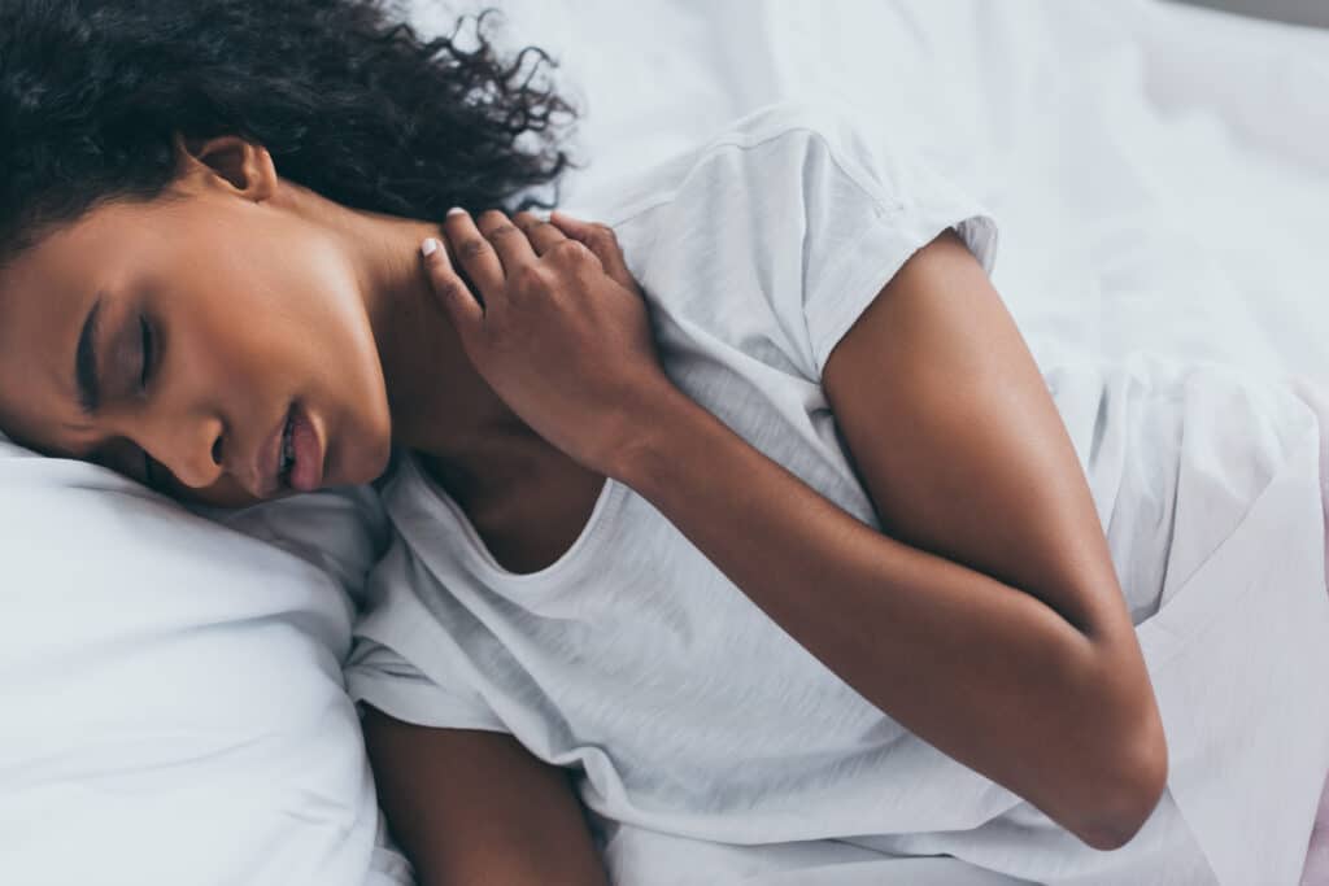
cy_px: 443
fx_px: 1846
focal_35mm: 50
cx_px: 664
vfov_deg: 27.0
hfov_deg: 39.6
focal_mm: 50
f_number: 3.2
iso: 500
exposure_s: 1/125
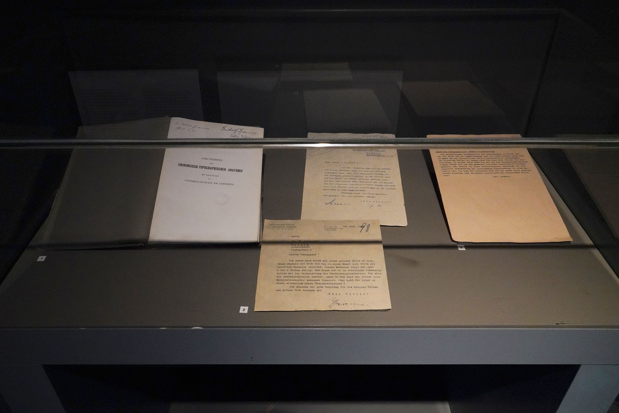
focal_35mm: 24
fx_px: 413
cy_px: 206
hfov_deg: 73.7
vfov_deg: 53.1
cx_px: 310
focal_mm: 24
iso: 6400
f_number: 10
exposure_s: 1/80
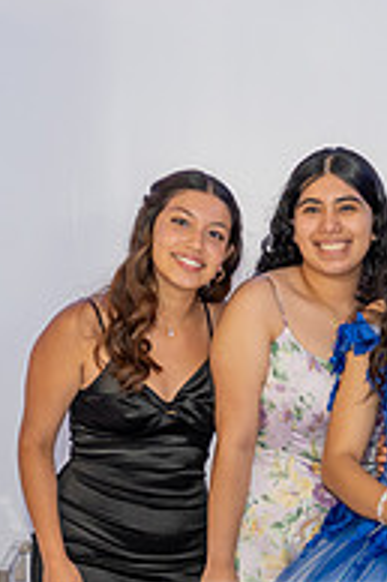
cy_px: 679
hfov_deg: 12.8
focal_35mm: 105
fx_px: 1696
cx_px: 417
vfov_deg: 18.5
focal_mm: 29
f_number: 3.5
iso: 800
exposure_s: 1/160
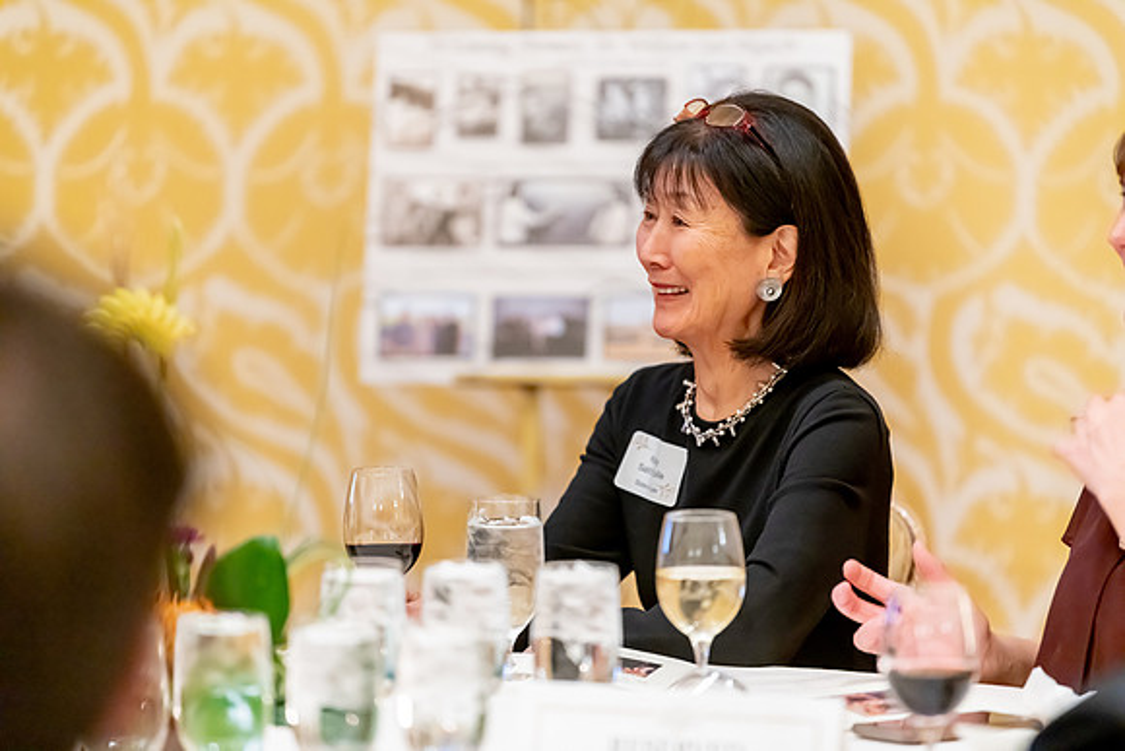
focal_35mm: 200
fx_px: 6251
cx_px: 562
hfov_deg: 10.3
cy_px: 376
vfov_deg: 6.9
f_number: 2.8
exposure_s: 1/160
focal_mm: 200
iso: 6400
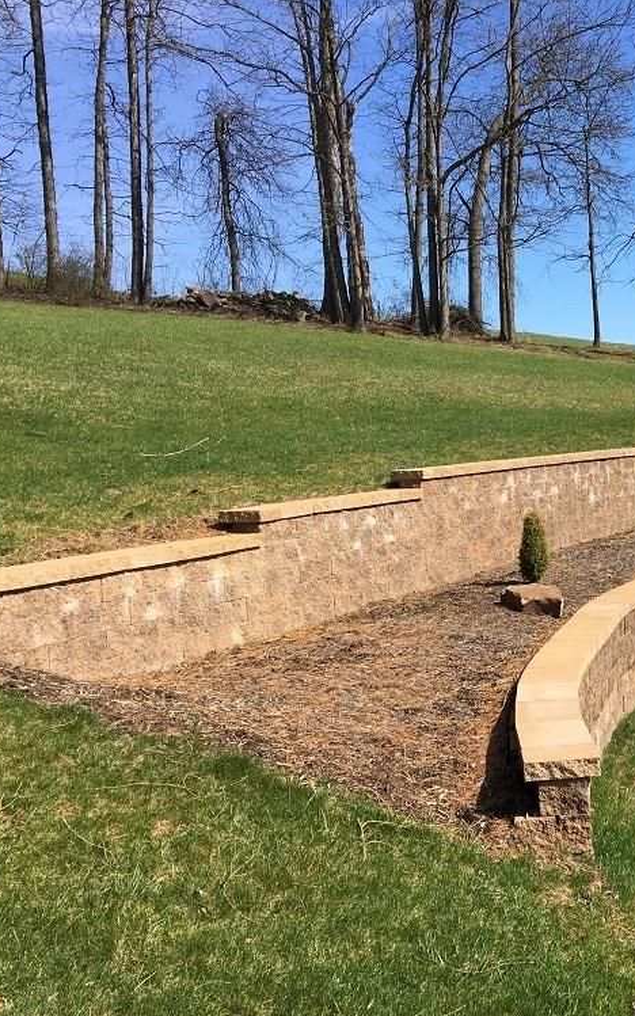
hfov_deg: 28.9
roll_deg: +1.7
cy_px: 517
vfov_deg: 47.2
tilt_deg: -4.6
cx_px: 611
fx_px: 1163
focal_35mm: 42
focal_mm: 4.15
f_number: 2.2
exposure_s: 1/1202
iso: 25
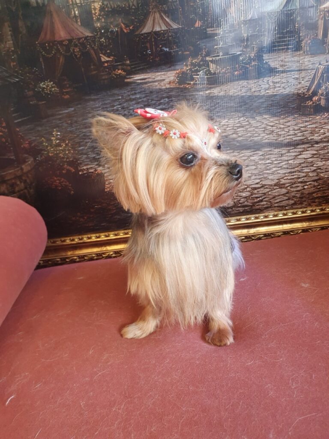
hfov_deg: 53.1
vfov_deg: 67.3
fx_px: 329
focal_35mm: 26
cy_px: 220
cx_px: 164
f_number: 2.4
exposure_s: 1/40
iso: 250
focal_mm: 4.32
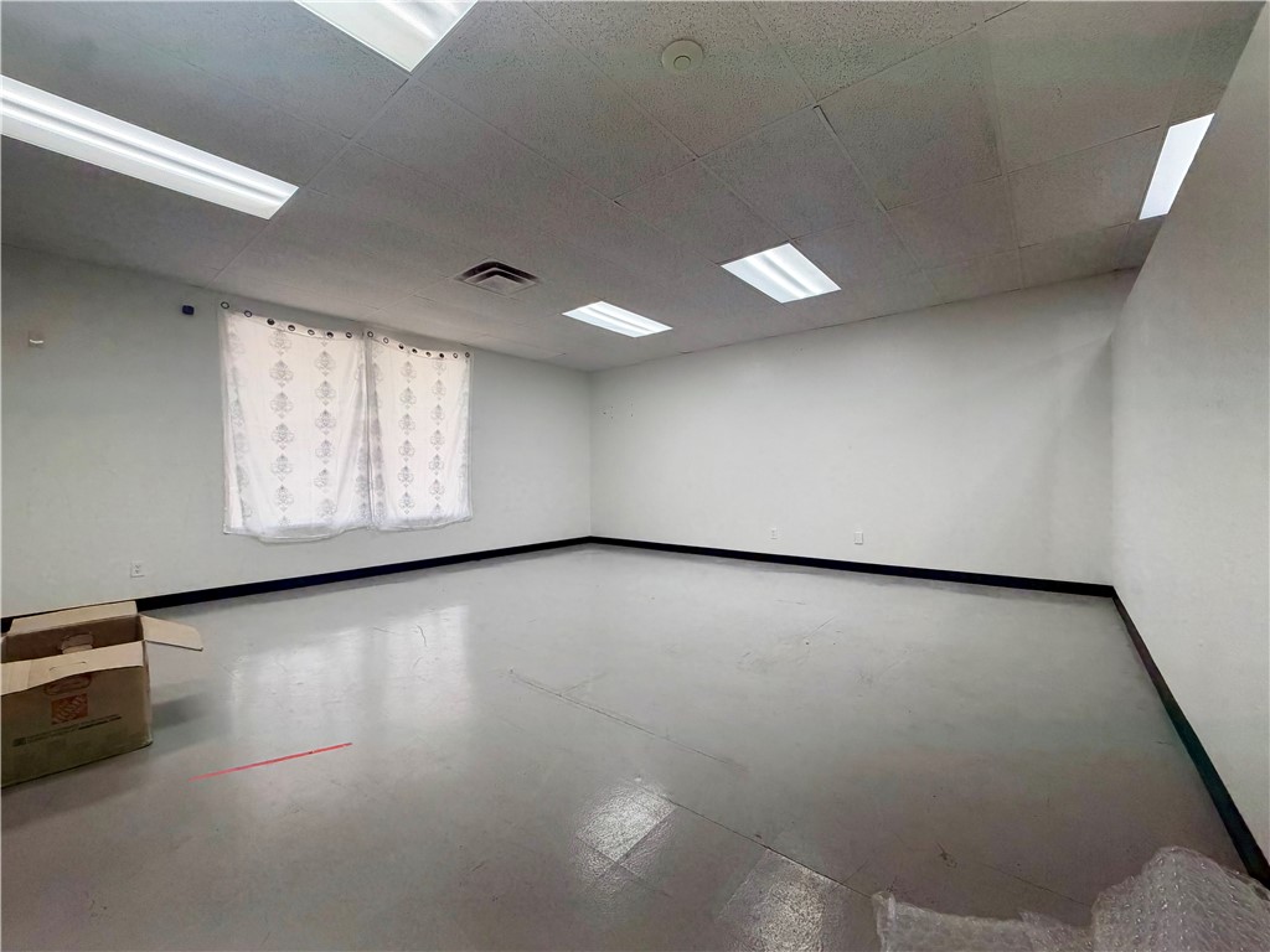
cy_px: 476
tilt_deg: -0.2
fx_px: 514
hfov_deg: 102.1
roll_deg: +0.9
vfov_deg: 85.7
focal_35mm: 14
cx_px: 635
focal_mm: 2.22
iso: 100
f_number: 2.2
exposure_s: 1/120
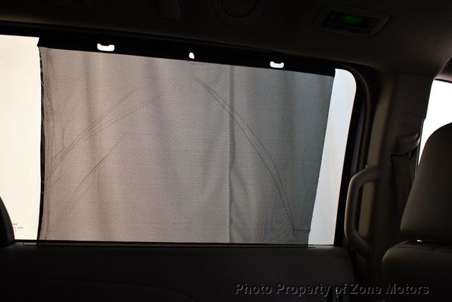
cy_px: 151
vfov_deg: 36.9
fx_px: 452
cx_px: 226
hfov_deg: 53.1
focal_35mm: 36
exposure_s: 1/125
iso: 1000
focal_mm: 18
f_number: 3.5
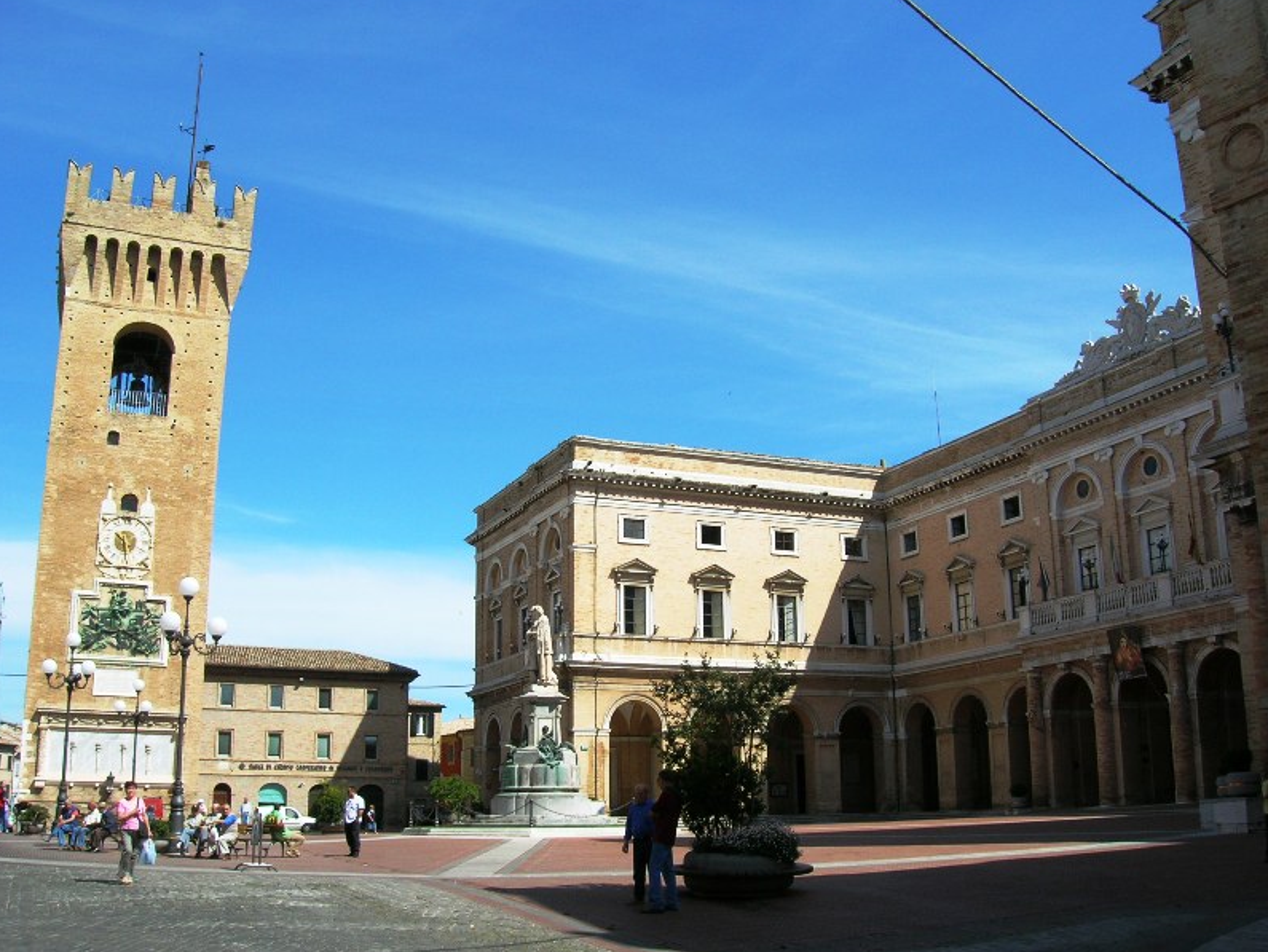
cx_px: 645
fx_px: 1283
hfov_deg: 52.6
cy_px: 472
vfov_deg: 40.7
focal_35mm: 35
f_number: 4.9
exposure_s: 1/390
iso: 50
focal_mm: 5.7
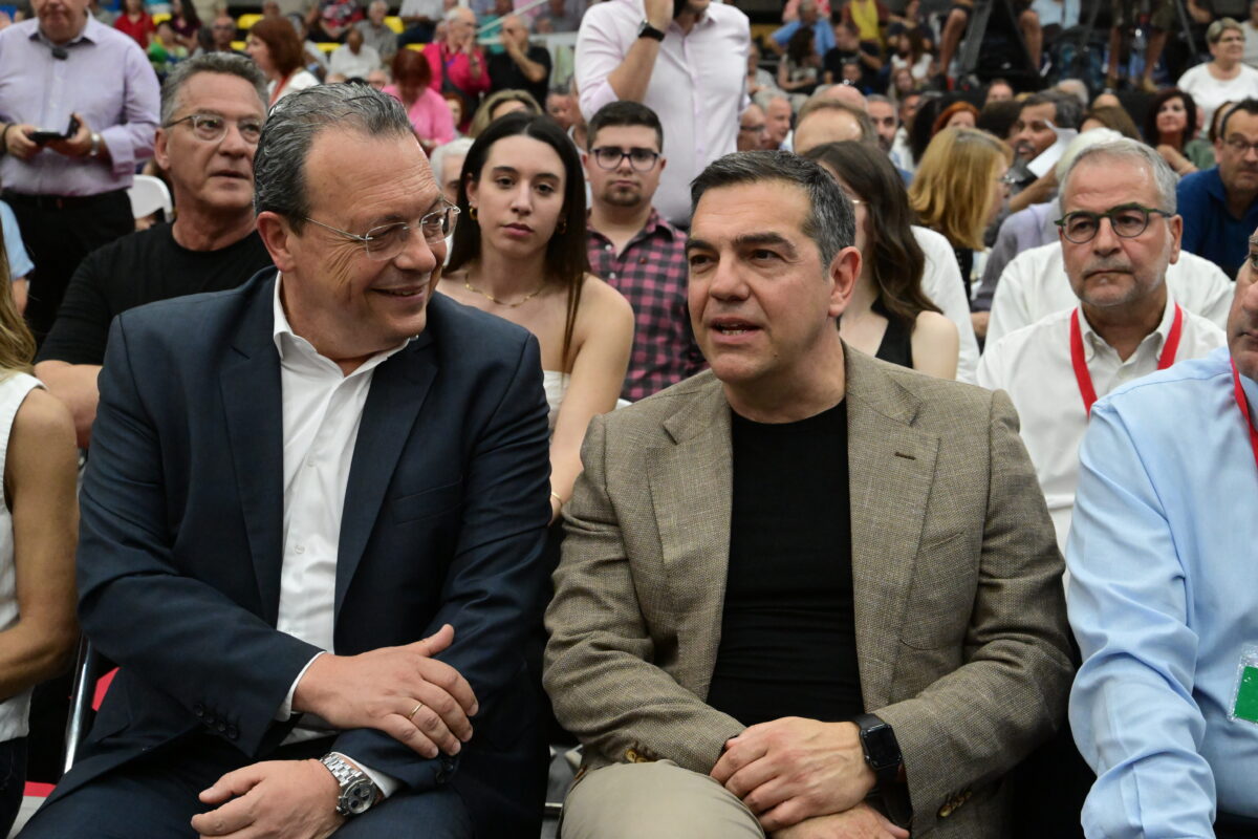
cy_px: 420
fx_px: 1747
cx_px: 629
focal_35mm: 50
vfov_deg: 27.0
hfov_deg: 39.6
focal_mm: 50
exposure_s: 1/500
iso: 10000
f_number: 8
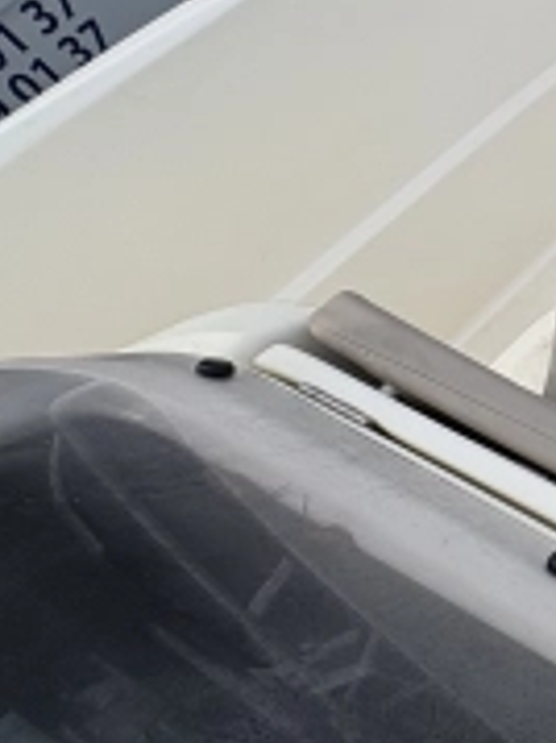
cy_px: 305
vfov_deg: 43.7
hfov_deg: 22.3
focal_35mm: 43
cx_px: 967
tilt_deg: -55.9
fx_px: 922
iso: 40
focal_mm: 2.22
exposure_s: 1/1672
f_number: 2.2
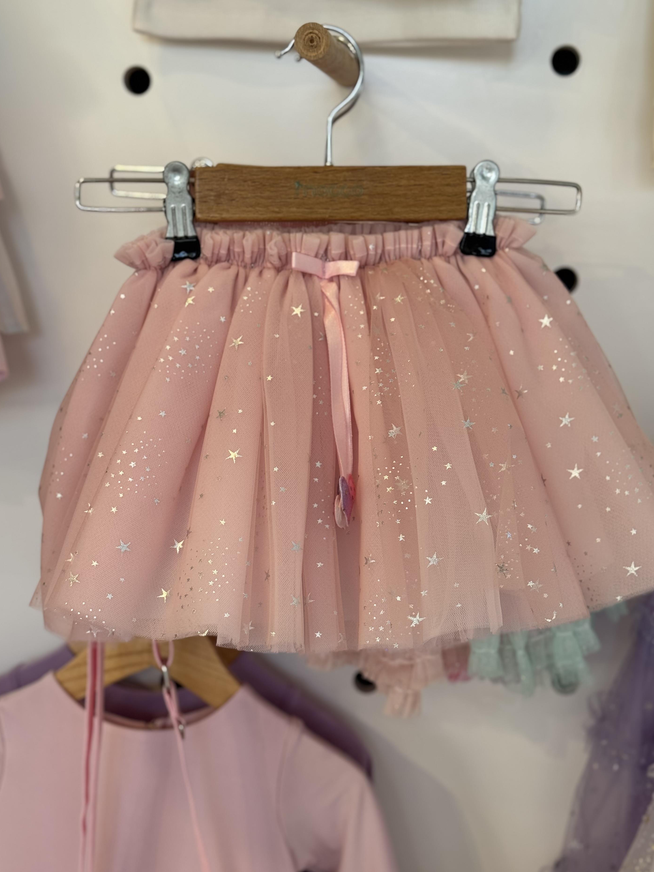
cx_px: 329
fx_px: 1310
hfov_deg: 28.0
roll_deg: +2.2
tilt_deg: -10.0
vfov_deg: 36.8
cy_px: 442
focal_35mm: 52
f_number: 1.78
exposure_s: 1/121
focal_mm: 6.76
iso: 80
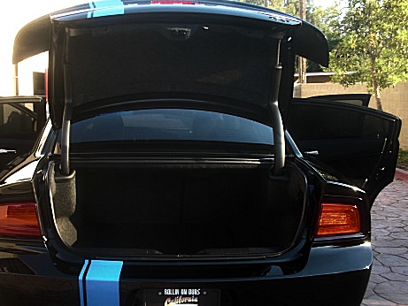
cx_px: 163
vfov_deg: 29.0
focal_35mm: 50
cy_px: 189
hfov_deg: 38.0
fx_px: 589
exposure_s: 1/100
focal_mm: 6.3
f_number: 2.8
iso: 50
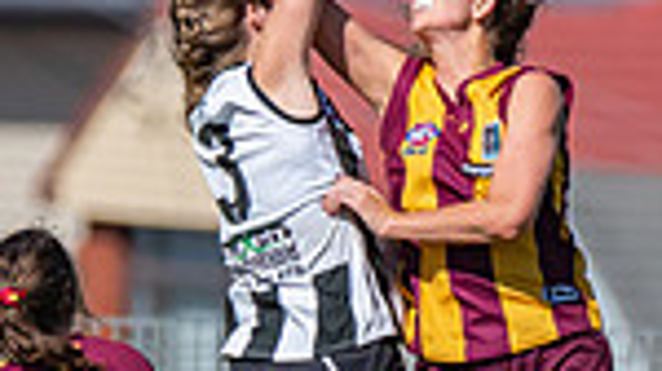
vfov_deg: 0.3
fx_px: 62407
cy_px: 573
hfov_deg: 0.6
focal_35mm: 3559
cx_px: 223
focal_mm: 550
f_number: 8
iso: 800
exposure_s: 1/4000
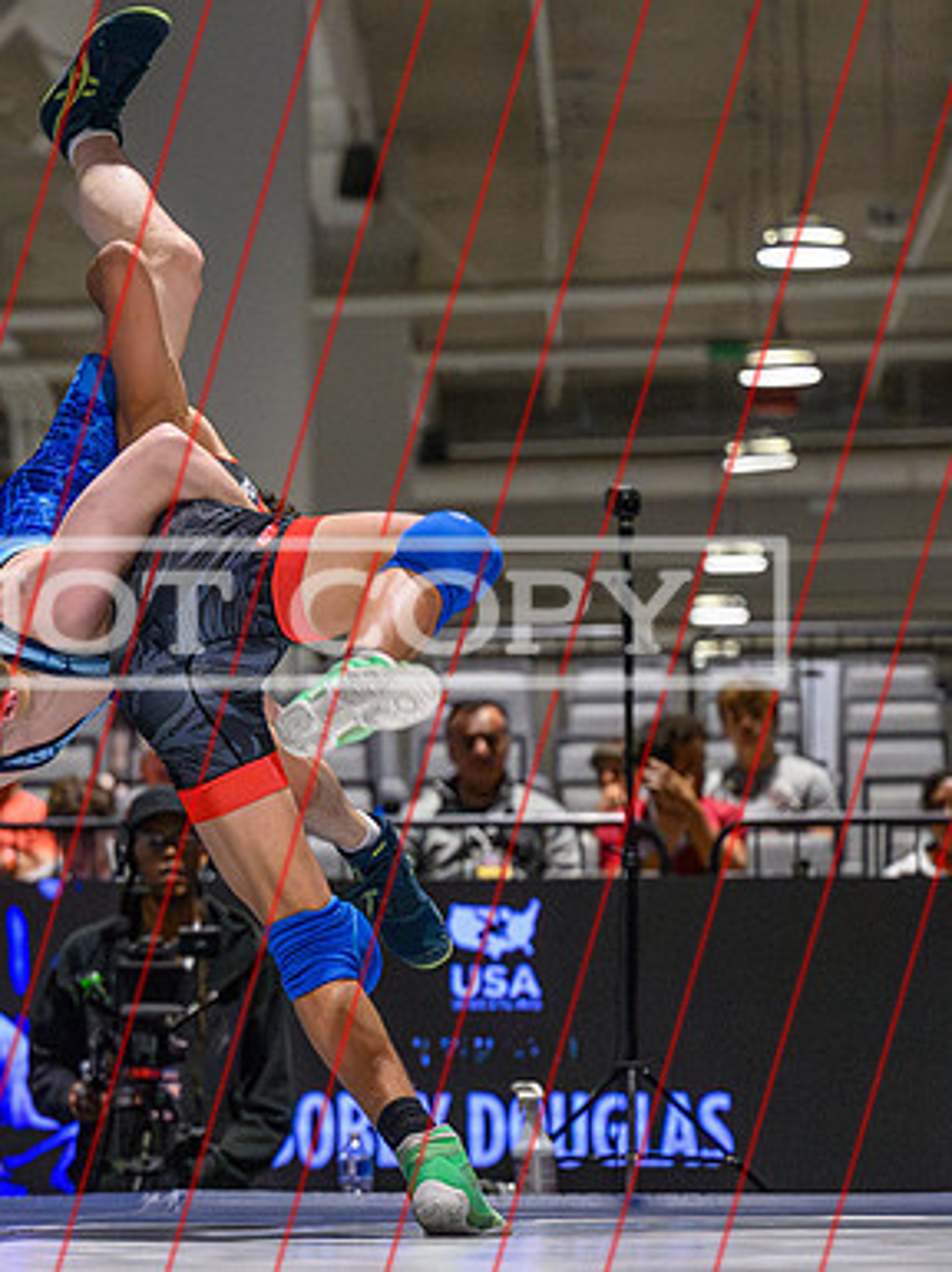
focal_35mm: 195
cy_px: 956
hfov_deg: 7.6
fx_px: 7162
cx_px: 140
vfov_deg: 10.1
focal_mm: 86
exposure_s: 1/800
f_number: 2.8
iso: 7200
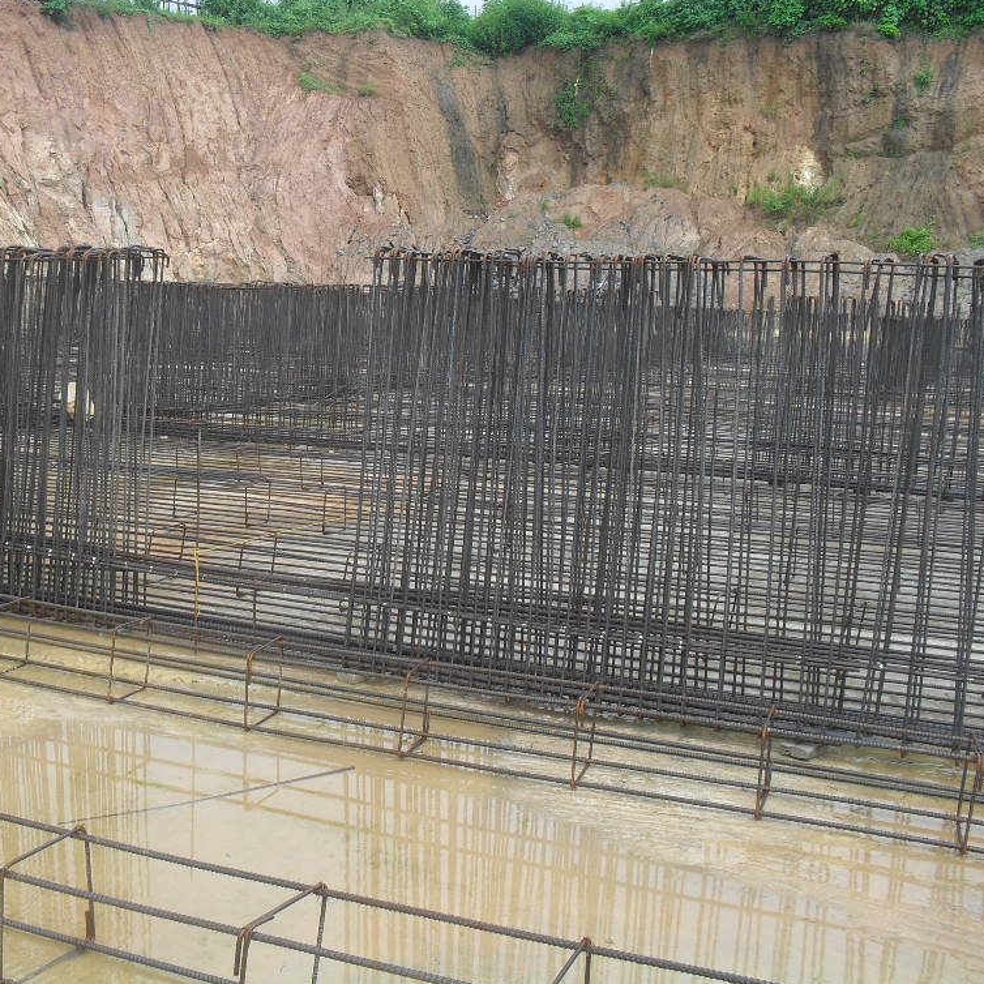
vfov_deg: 40.0
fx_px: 1351
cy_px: 485
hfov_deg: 39.6
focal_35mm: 42
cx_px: 346
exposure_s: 1/350
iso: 100
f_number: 3.2
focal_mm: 6.3
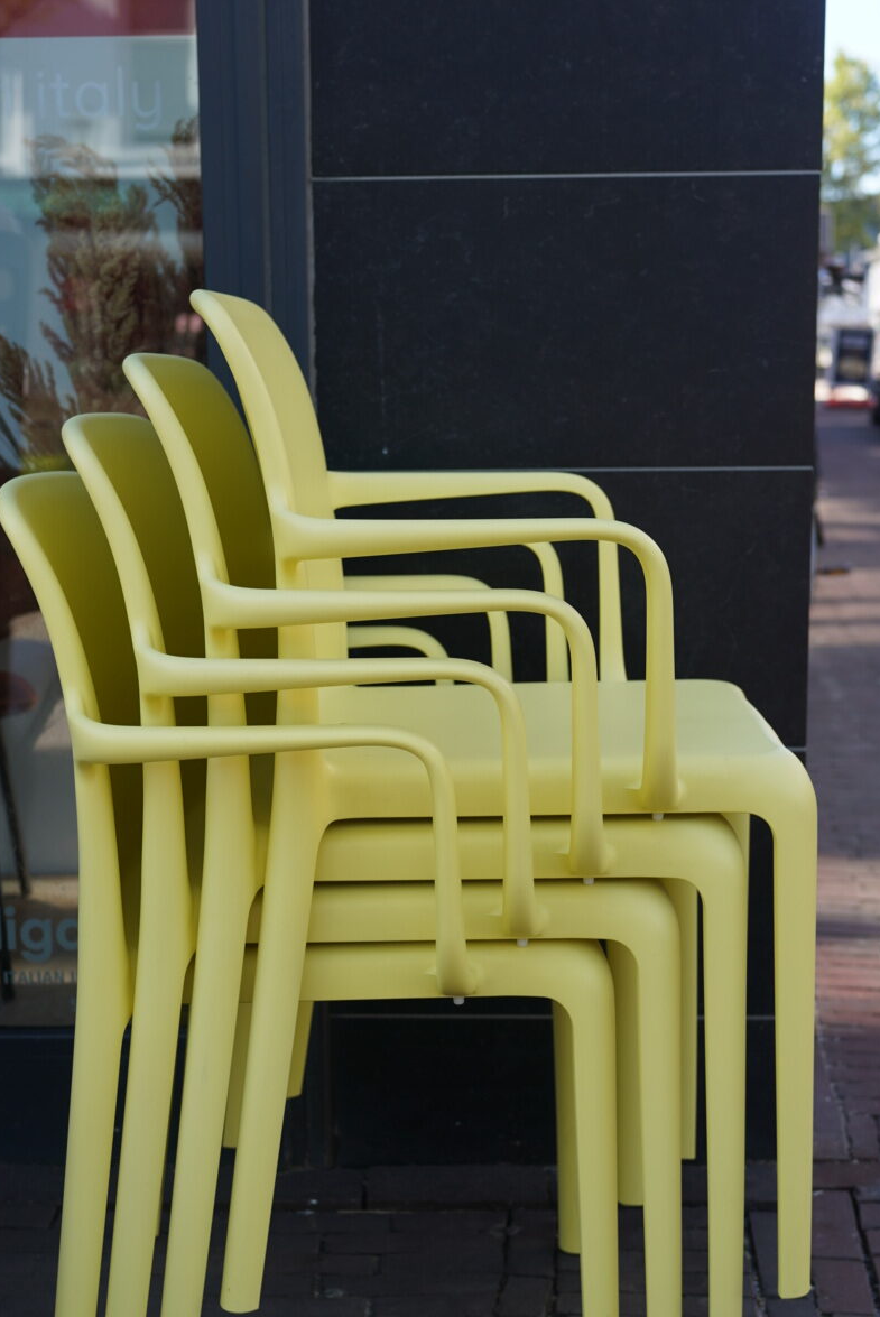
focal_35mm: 55
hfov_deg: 24.6
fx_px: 2014
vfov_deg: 36.1
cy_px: 761
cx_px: 414
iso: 100
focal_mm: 40
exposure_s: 1/200
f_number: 4
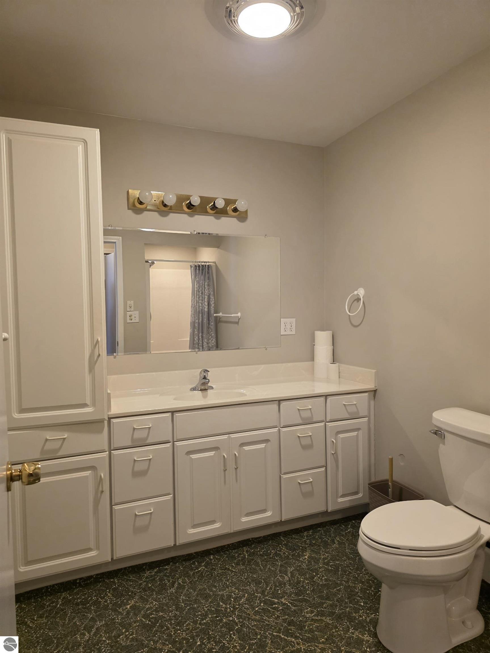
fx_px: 434
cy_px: 326
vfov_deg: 73.9
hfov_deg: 58.9
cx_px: 245
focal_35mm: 23
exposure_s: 1/120
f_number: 1.7
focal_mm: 6.3
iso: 800
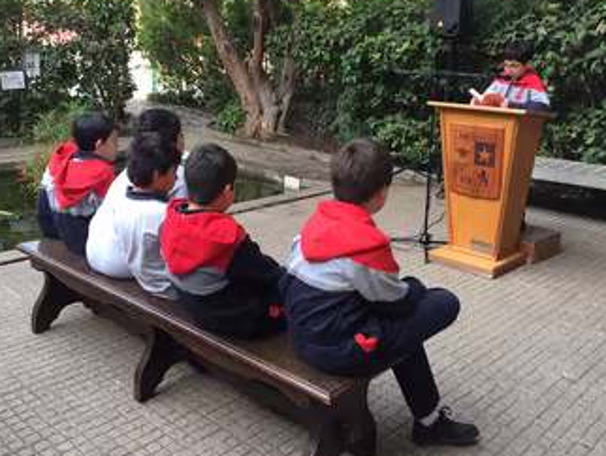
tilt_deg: -13.6
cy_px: 194
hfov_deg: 51.3
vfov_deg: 39.6
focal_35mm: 36
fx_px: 631
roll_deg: -3.0
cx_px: 279
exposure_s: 1/100
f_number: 2.2
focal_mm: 4.15
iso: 40
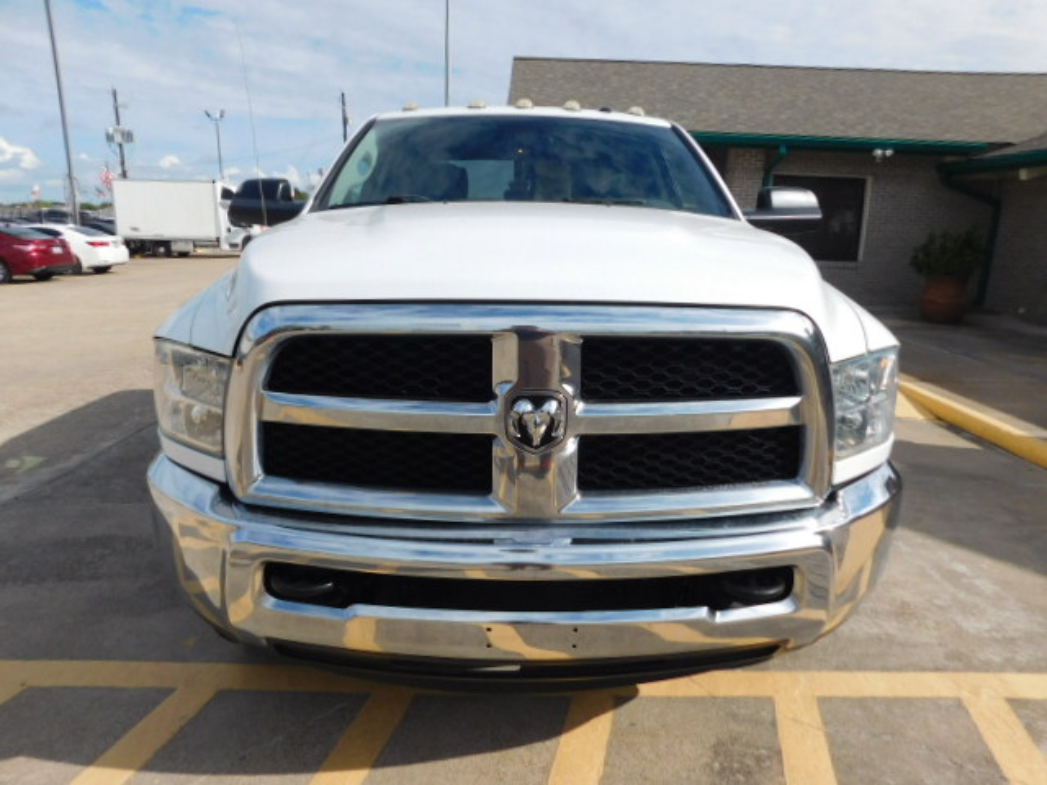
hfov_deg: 73.9
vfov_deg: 58.9
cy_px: 392
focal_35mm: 23
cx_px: 524
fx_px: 696
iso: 125
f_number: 6
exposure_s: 1/640
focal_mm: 4
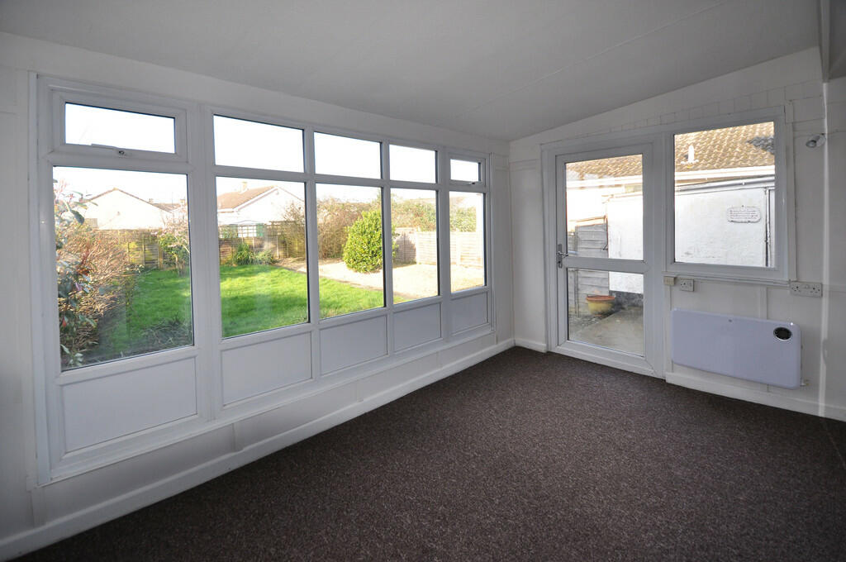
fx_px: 352
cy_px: 281
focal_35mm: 15
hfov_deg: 100.5
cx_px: 423
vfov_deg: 77.2
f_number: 4.5
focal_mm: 10
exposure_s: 1/200
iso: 200
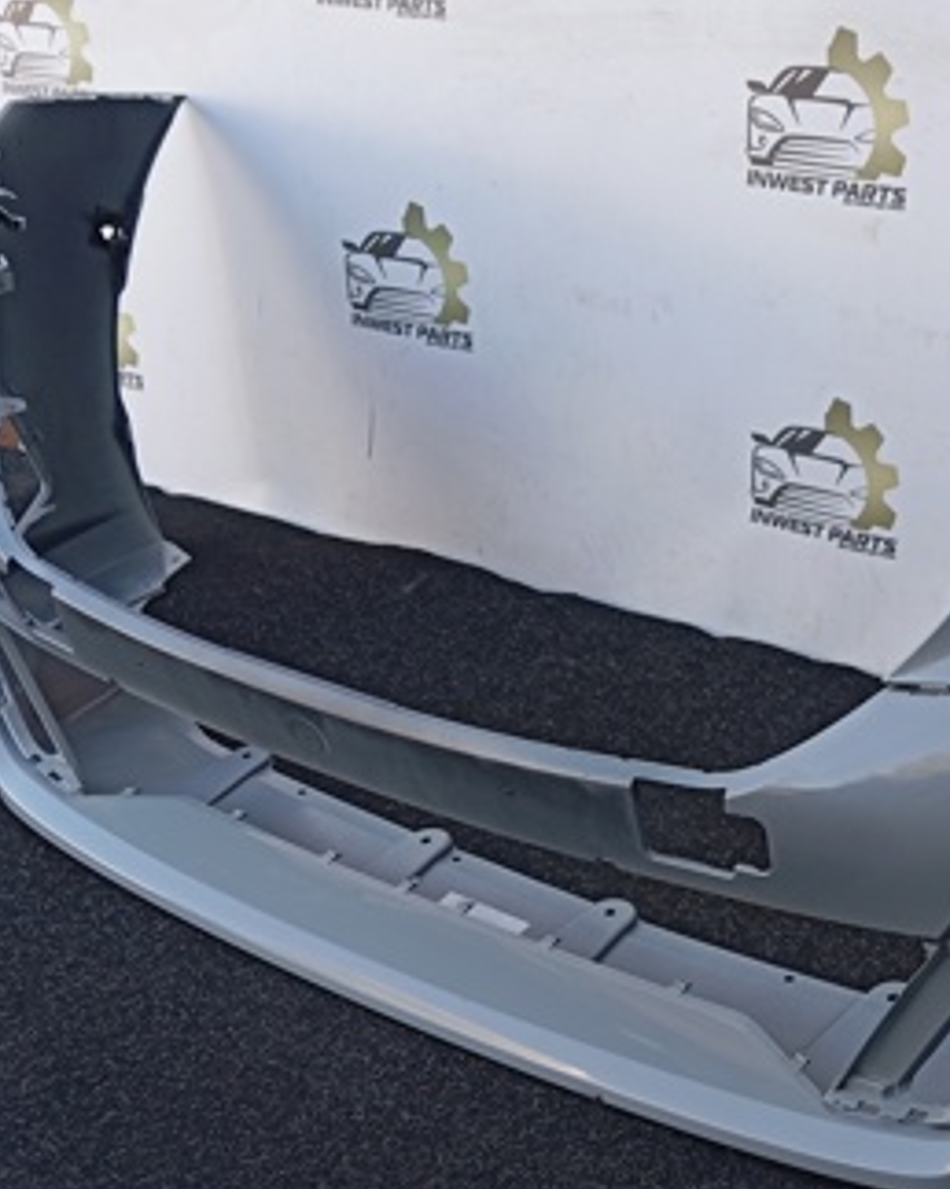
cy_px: 799
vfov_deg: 34.4
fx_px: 1900
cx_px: 875
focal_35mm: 54
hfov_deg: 27.0
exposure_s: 1/100
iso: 73
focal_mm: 4.22
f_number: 1.8
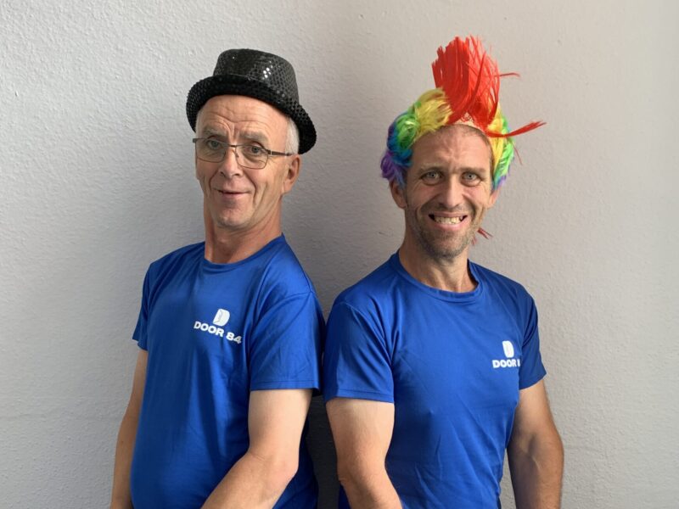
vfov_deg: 53.1
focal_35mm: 26
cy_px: 254
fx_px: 510
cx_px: 340
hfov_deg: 67.3
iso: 64
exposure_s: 1/50
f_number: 1.8
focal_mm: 4.25
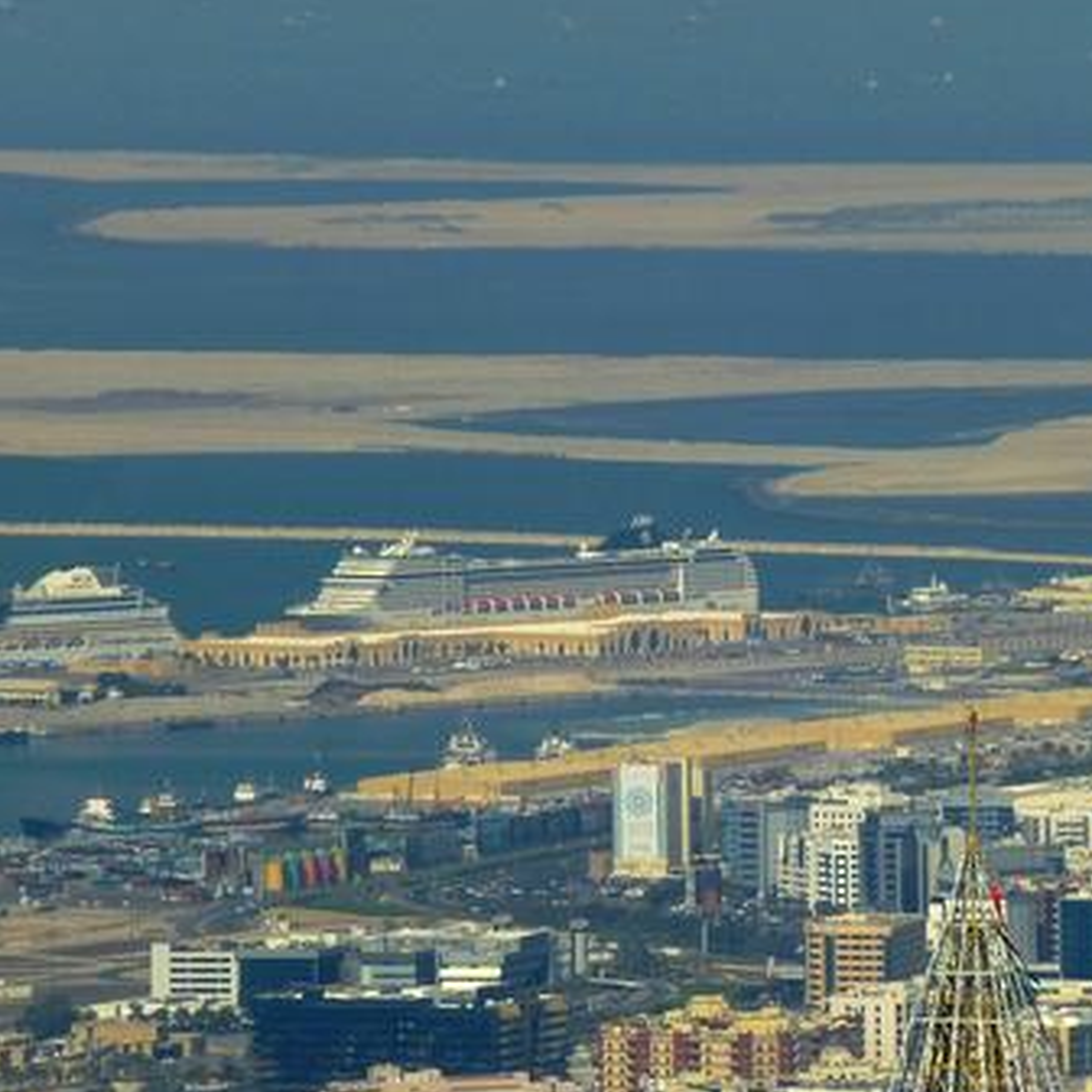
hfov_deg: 3.3
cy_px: 744
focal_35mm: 526
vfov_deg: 3.3
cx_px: 774
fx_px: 18773
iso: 100
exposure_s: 1/800
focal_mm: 55.7
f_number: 5.9
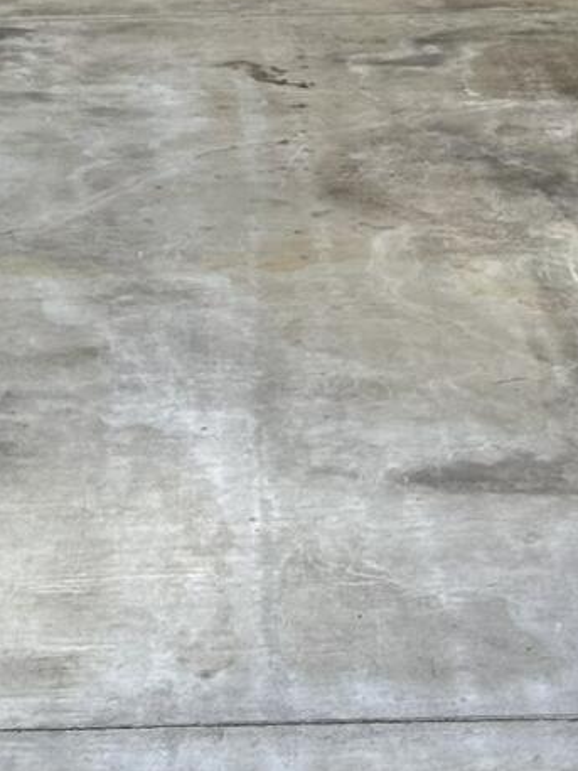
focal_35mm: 105
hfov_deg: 14.1
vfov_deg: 17.2
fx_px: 2337
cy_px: -329
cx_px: 224
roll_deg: +0.0
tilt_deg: -3.4
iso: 80
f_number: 1.78
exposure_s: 1/121
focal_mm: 6.86
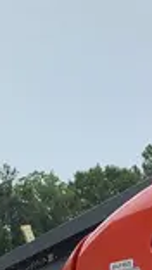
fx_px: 951
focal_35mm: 133
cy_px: 344
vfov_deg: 15.4
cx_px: 197
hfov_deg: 9.0
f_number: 1.8
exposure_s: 1/1585
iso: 25
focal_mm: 4.25
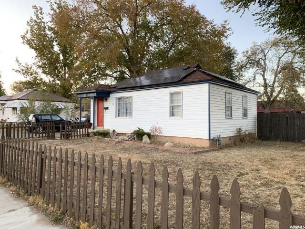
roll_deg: +0.3
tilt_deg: +2.5
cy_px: 114
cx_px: 152
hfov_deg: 67.3
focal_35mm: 26
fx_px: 229
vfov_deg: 53.1
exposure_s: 1/121
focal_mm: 4.25
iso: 80
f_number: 1.8
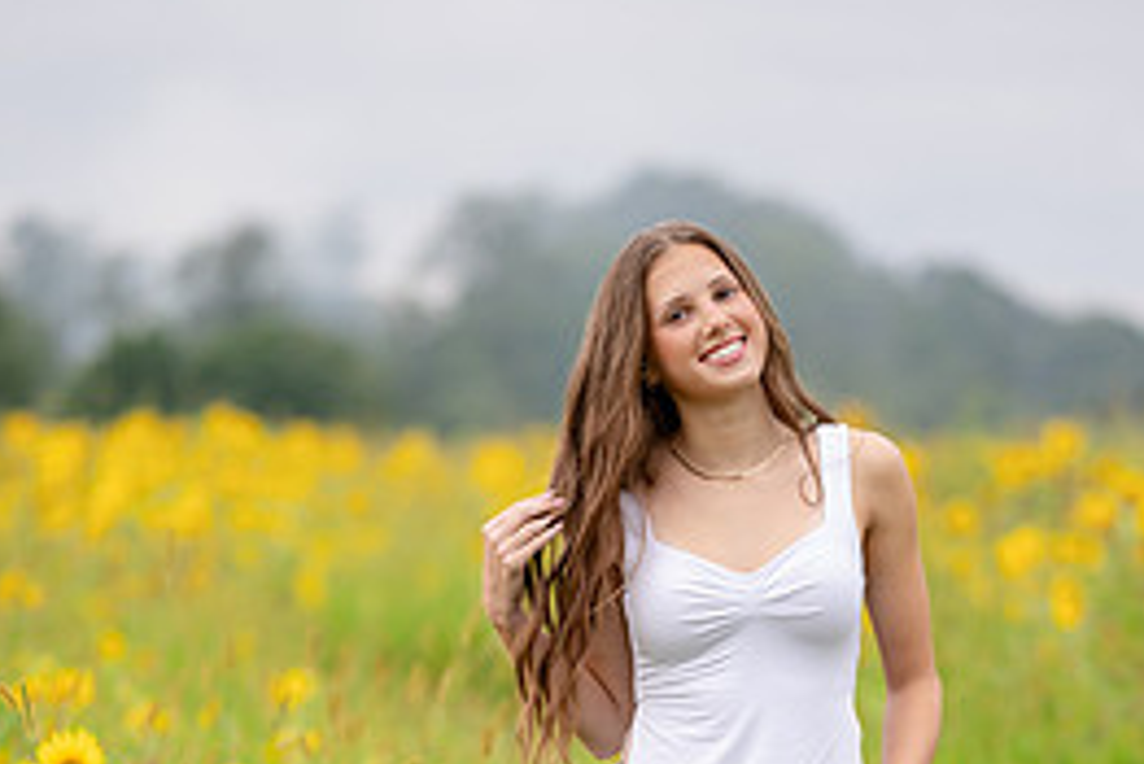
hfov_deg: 10.8
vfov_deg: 7.2
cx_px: 664
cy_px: 814
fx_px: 6041
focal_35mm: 190
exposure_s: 1/640
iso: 320
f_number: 1.8
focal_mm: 85
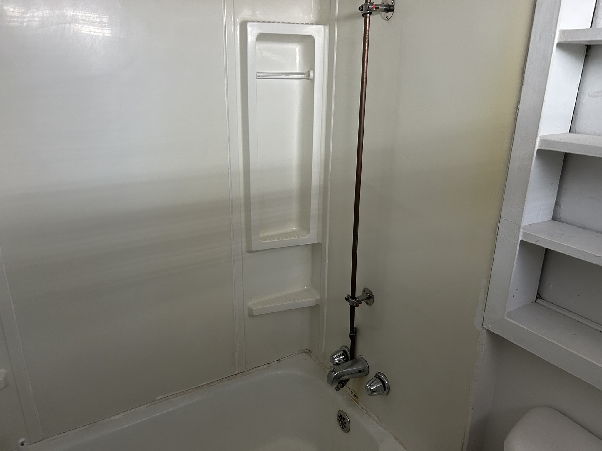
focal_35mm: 26
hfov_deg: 67.3
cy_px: 226
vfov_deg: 53.1
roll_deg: -0.3
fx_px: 452
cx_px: 301
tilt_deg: -19.4
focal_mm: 5.7
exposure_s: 1/60
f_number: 1.5
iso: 160
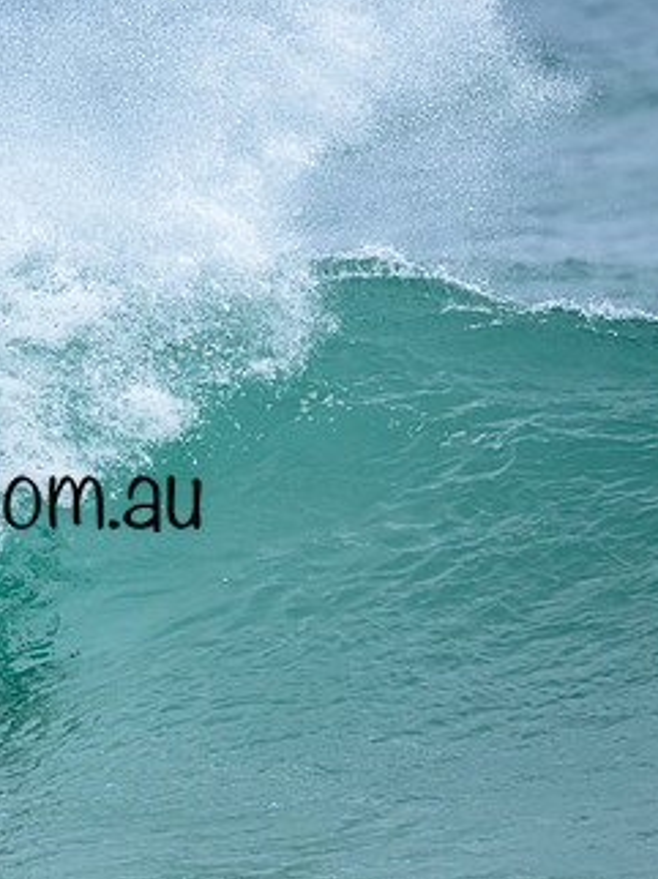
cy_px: 407
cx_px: -5
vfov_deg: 1.2
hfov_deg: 0.9
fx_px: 42128
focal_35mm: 1660
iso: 1250
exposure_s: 1/2000
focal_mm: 800
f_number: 6.3
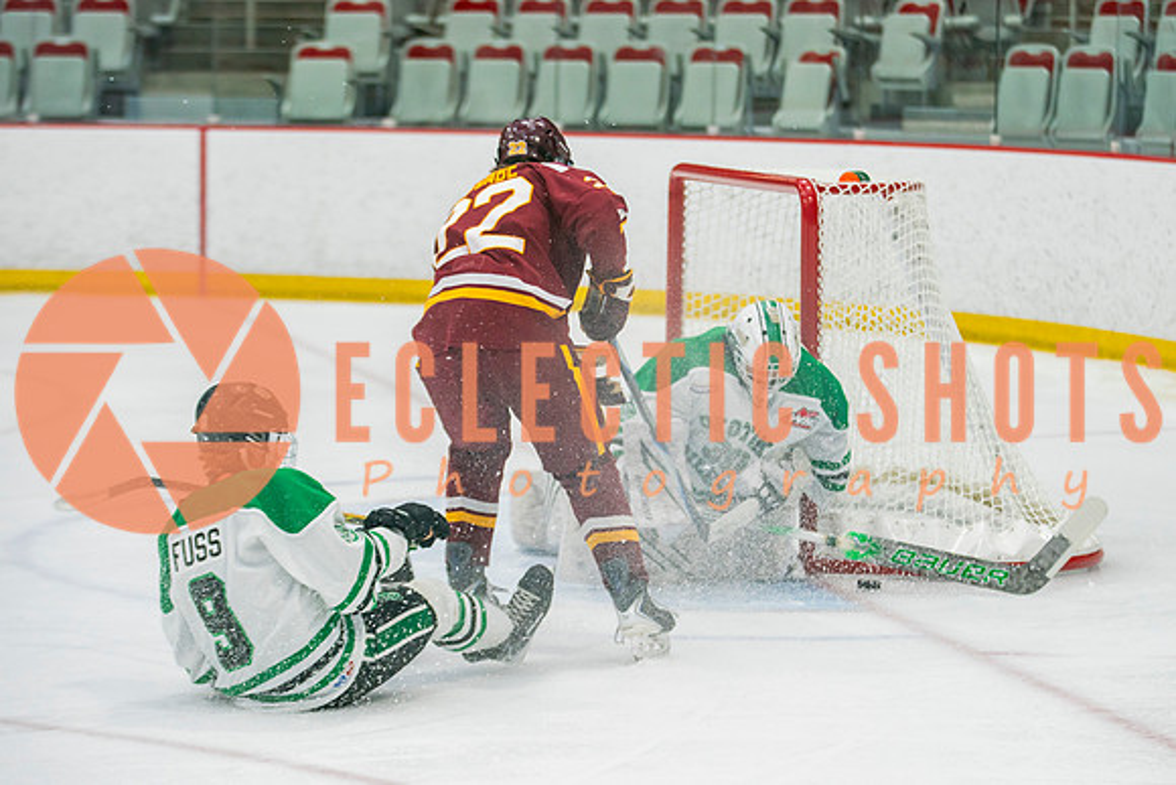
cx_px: 677
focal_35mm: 139
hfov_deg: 14.8
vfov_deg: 9.9
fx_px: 4526
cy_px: 381
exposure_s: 1/640
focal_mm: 105
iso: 800
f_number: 2.8
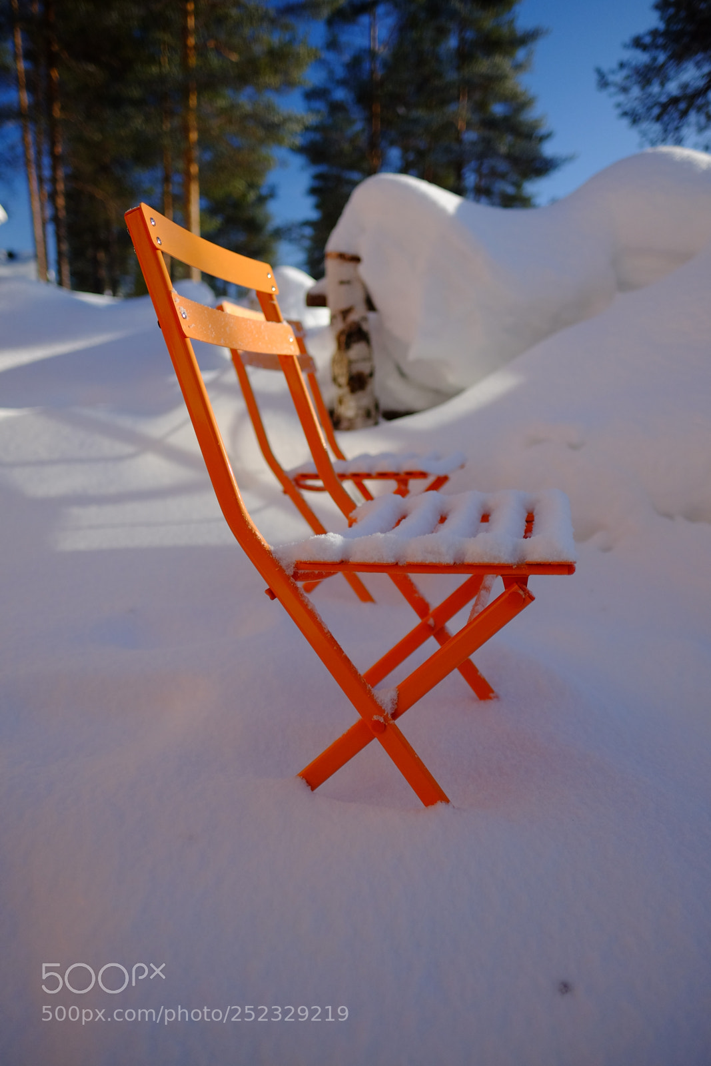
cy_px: 533
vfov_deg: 73.7
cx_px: 356
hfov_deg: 53.1
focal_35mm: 24
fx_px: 711
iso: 400
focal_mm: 16
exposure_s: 1/8000
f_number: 1.4
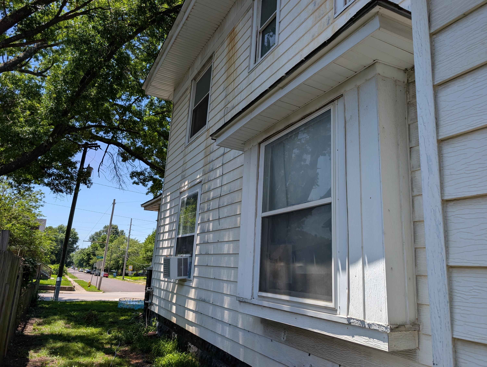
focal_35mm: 24
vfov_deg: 56.9
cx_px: 244
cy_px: 184
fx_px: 338
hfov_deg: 71.5
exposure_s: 1/814
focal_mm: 6.9
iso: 21
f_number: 1.68
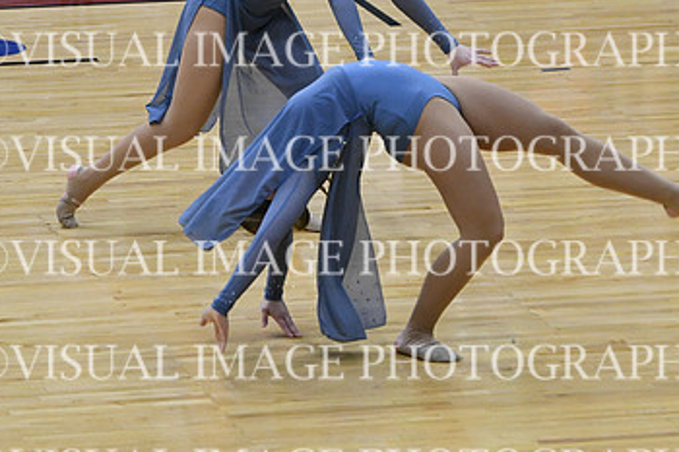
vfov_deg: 4.3
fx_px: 6089
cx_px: 346
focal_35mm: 323
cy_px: 206
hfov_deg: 6.4
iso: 5000
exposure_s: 1/500
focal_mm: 130
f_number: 4
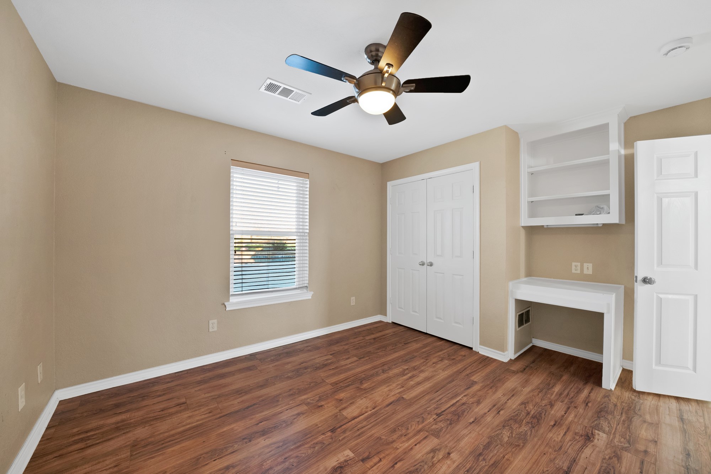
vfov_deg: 90.0
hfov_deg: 112.6
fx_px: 237
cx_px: 356
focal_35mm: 12
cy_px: 237
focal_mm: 12
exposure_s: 1/2
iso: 640
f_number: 9
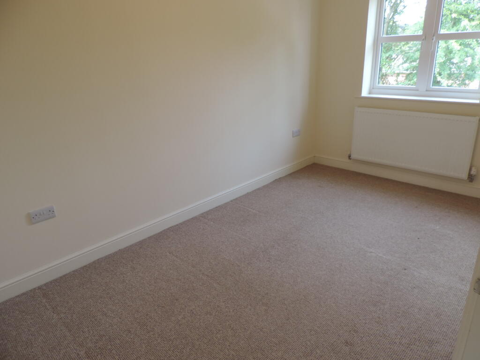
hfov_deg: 71.6
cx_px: 240
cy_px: 180
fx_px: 333
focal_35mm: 24
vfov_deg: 56.8
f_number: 3
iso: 125
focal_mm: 4.3
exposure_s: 1/30
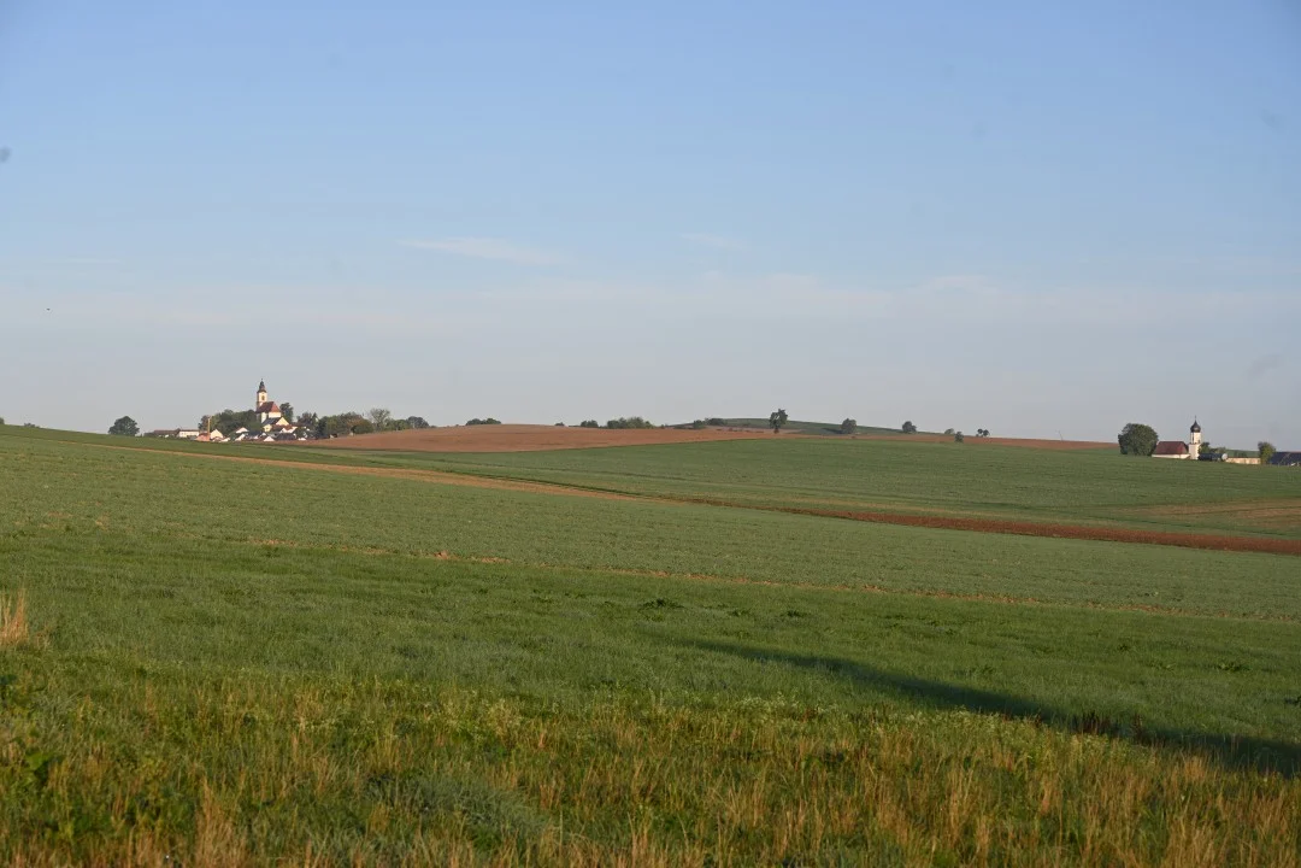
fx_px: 2530
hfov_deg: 28.8
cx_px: 650
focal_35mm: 70
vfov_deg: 19.5
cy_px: 434
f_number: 7.1
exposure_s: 1/320
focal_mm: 70
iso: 100
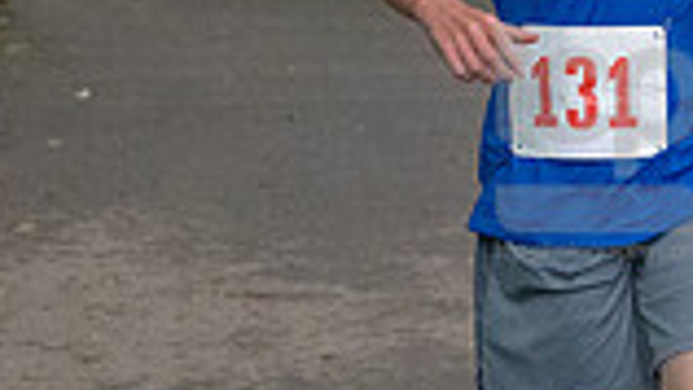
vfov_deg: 2.7
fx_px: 8198
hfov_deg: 4.8
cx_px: 599
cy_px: 140
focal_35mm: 446
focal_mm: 100
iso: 6400
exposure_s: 1/1250
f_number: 5.6
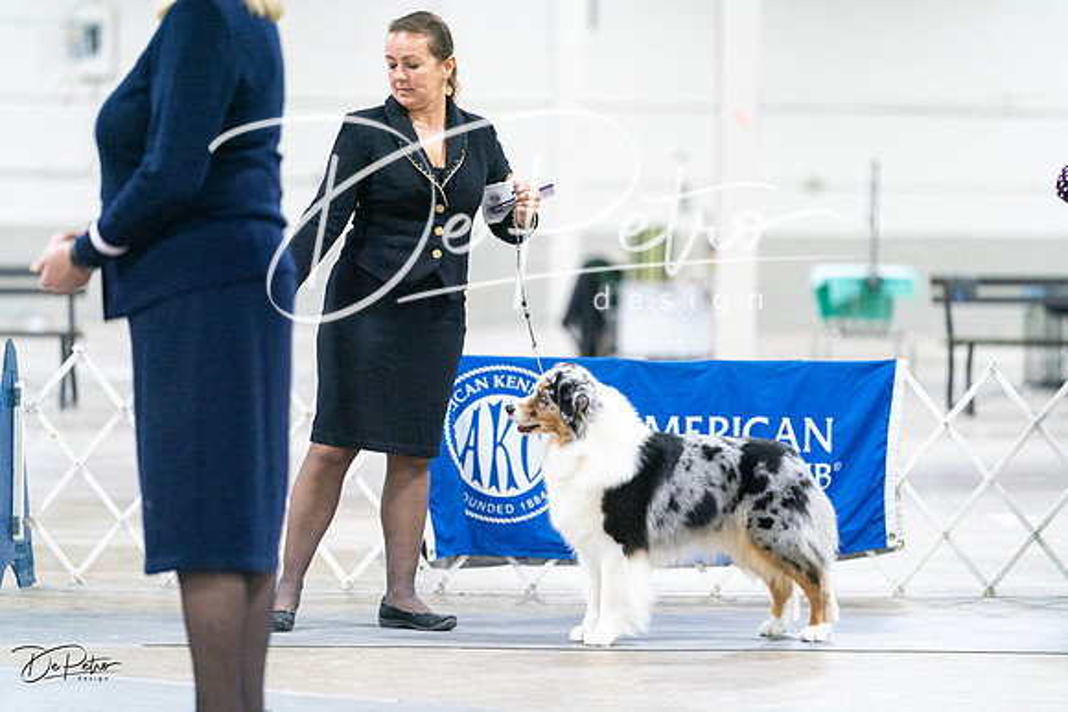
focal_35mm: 182
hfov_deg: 11.3
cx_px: 534
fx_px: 5400
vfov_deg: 7.5
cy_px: 356
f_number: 2.8
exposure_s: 1/250
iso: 6400
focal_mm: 182
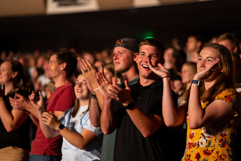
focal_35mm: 94
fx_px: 627
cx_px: 129
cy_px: 72
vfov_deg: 14.6
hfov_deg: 21.7
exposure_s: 1/100
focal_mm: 85
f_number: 1.8
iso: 3200
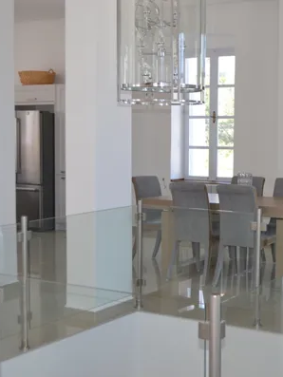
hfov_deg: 23.8
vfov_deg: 31.7
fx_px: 665
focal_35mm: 61
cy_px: 189
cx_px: 216
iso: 360
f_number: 4.5
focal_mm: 28
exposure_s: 1/125
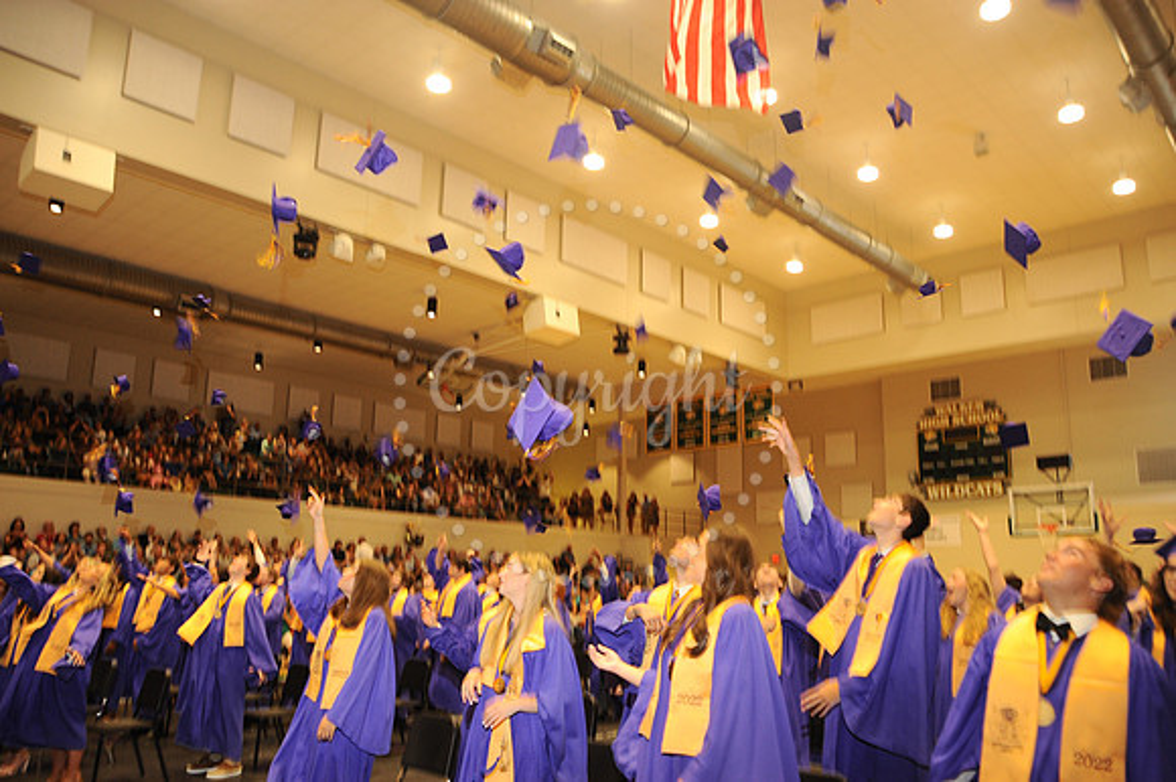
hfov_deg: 65.5
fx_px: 914
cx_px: 588
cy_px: 391
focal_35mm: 28
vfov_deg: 46.4
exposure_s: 1/60
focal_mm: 28
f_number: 5.6
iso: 1250
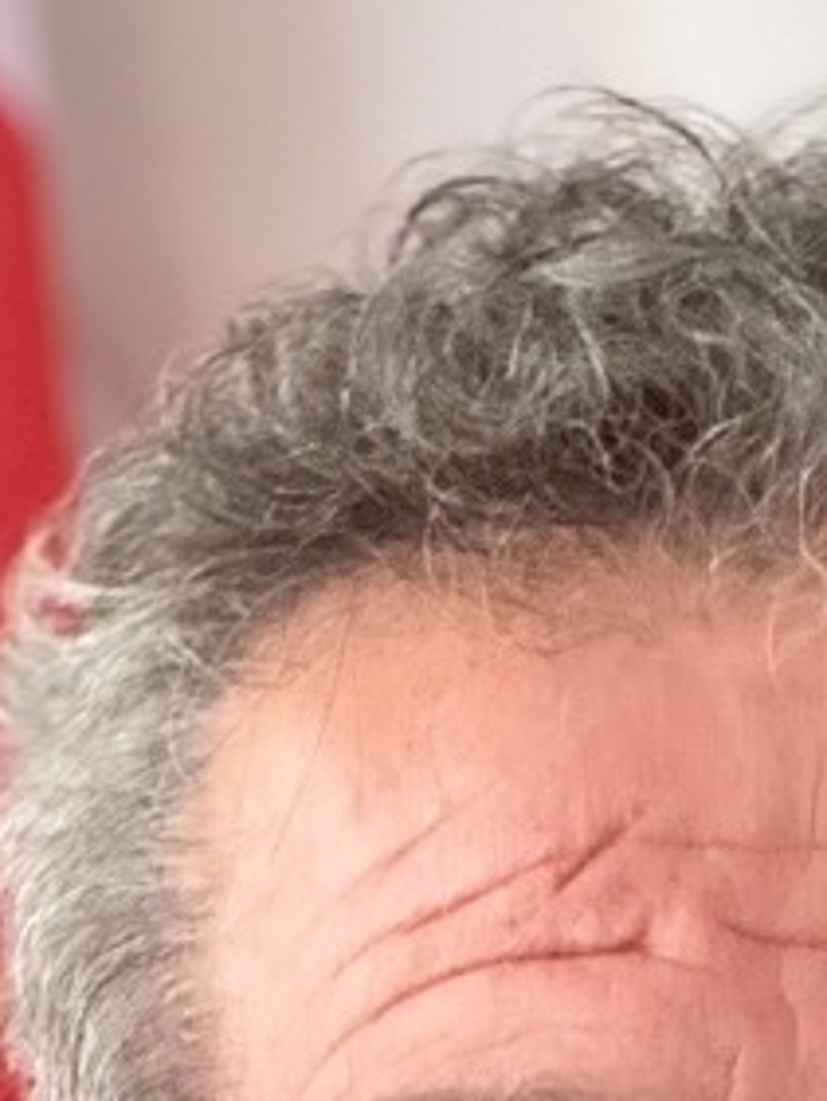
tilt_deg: -1.9
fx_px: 8594
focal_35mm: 270
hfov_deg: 5.5
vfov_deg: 7.2
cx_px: 878
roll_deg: -0.6
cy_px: 1781
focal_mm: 9
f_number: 2.8
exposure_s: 1/40
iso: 500
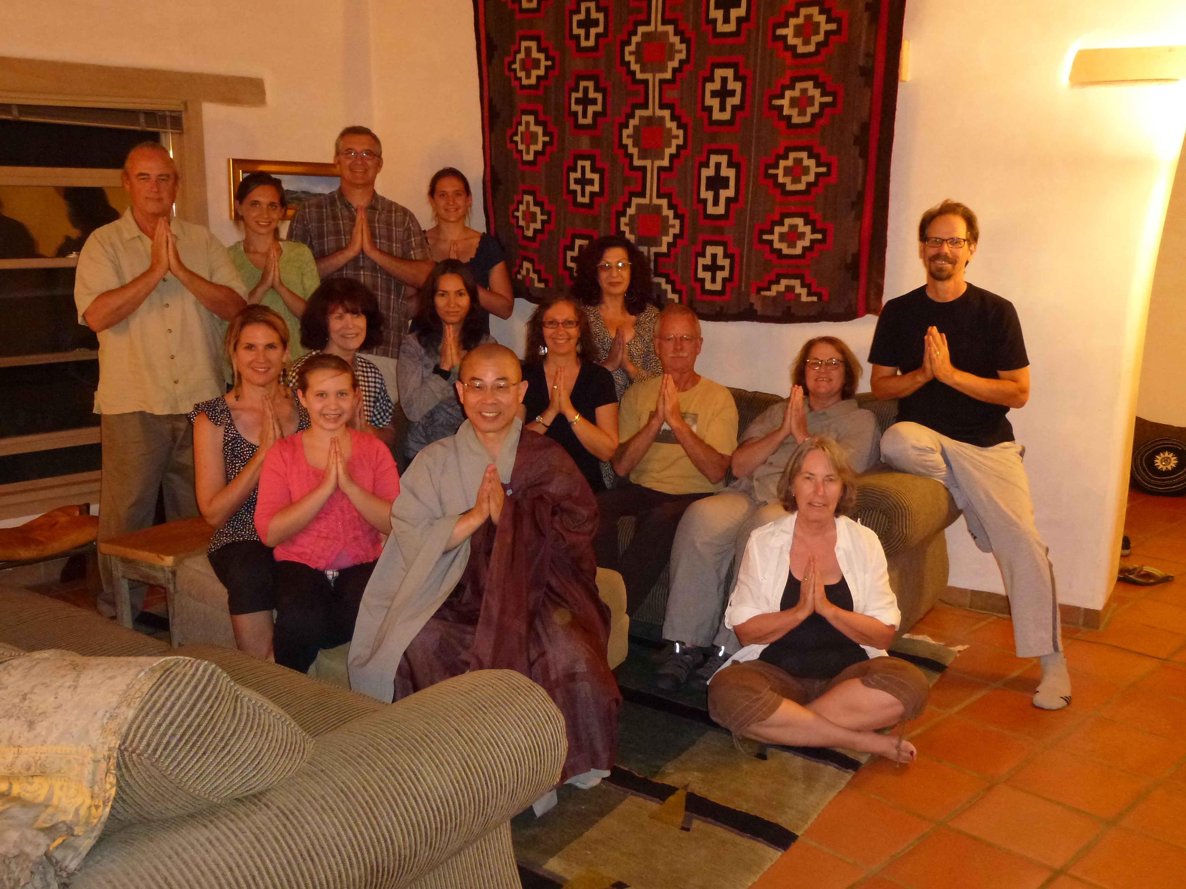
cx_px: 593
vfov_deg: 45.4
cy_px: 444
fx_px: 1062
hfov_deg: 58.4
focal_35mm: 31
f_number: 3.5
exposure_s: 1/2
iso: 400
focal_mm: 5.4
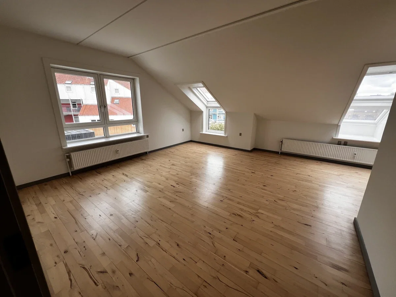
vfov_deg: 89.9
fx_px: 149
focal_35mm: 13
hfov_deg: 106.2
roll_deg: -0.1
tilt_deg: -14.4
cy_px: 148
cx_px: 198
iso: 32
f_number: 1.8
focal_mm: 1.57
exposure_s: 1/134
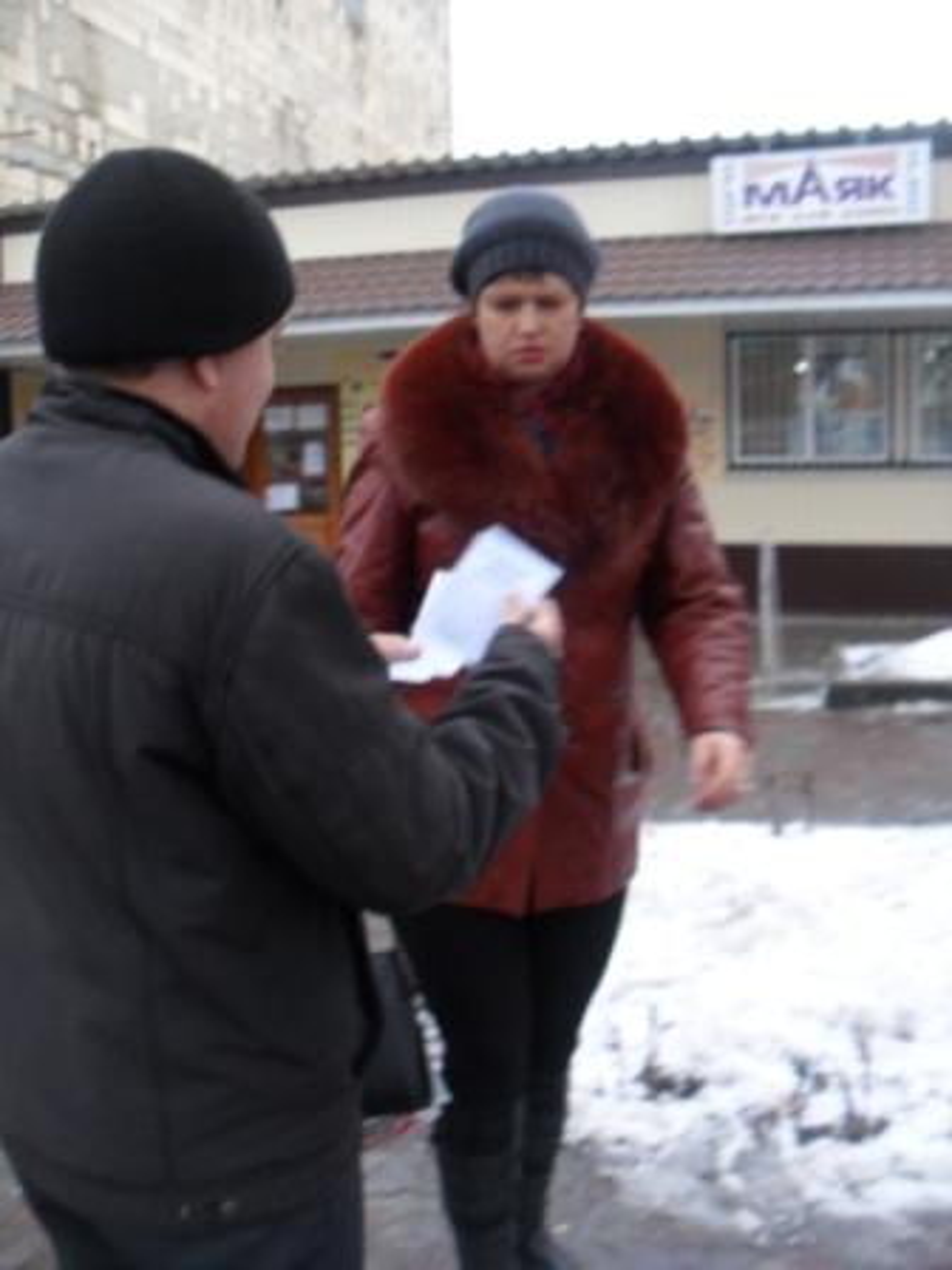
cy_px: 635
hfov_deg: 40.7
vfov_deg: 52.6
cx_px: 476
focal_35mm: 35
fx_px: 1283
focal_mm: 6.3
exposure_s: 1/45
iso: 200
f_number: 3
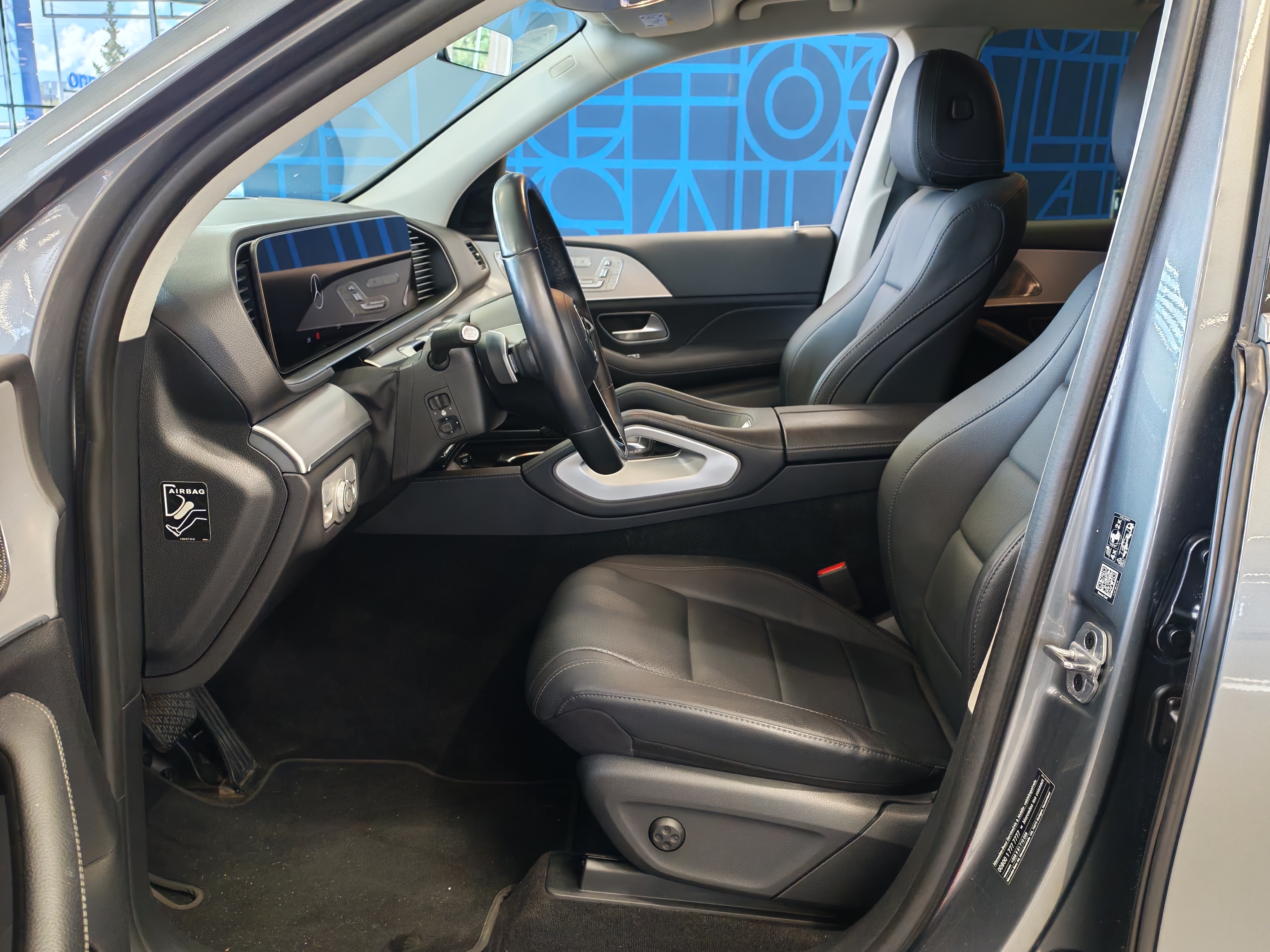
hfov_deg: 56.8
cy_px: 476
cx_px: 635
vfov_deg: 44.2
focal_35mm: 32
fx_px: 1174
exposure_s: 1/100
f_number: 1.9
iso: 575
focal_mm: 6.12
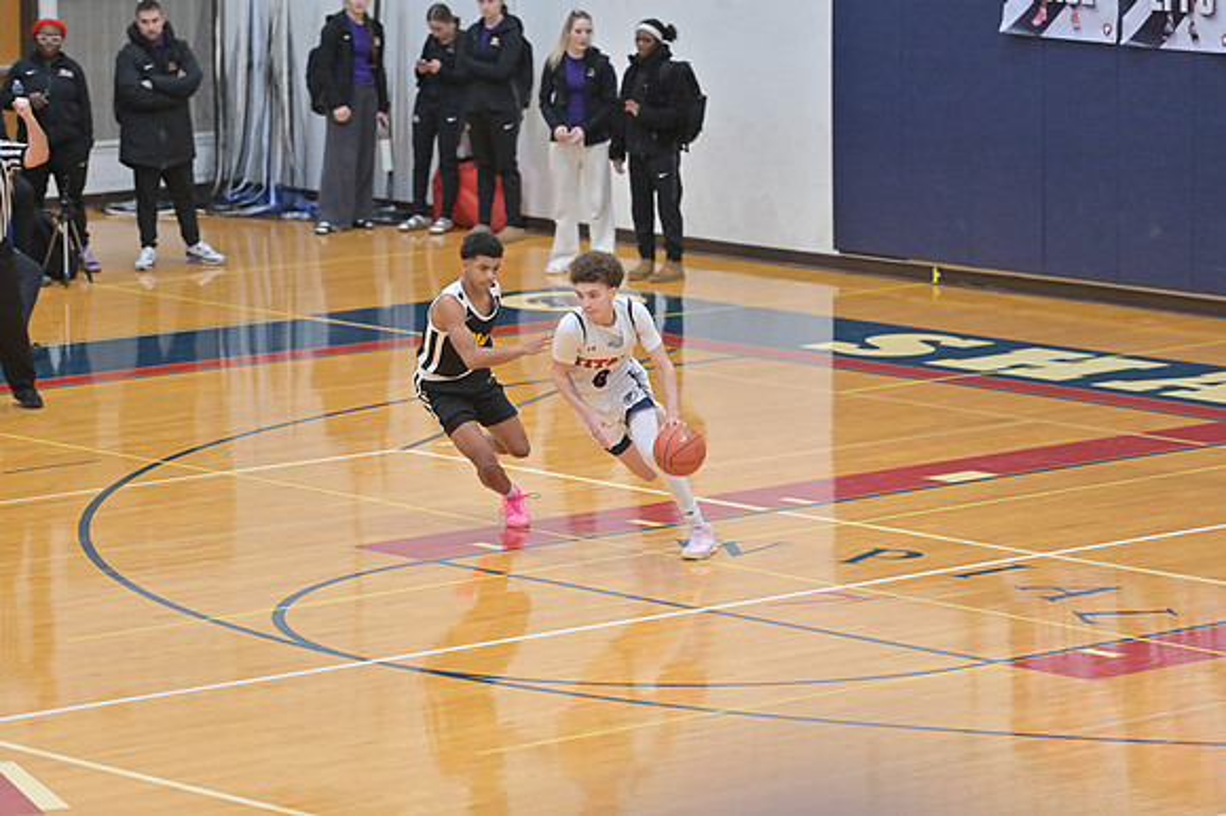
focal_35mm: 185
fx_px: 6296
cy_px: 408
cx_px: 613
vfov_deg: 7.4
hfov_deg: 11.1
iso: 5600
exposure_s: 1/800
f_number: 4
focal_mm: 185
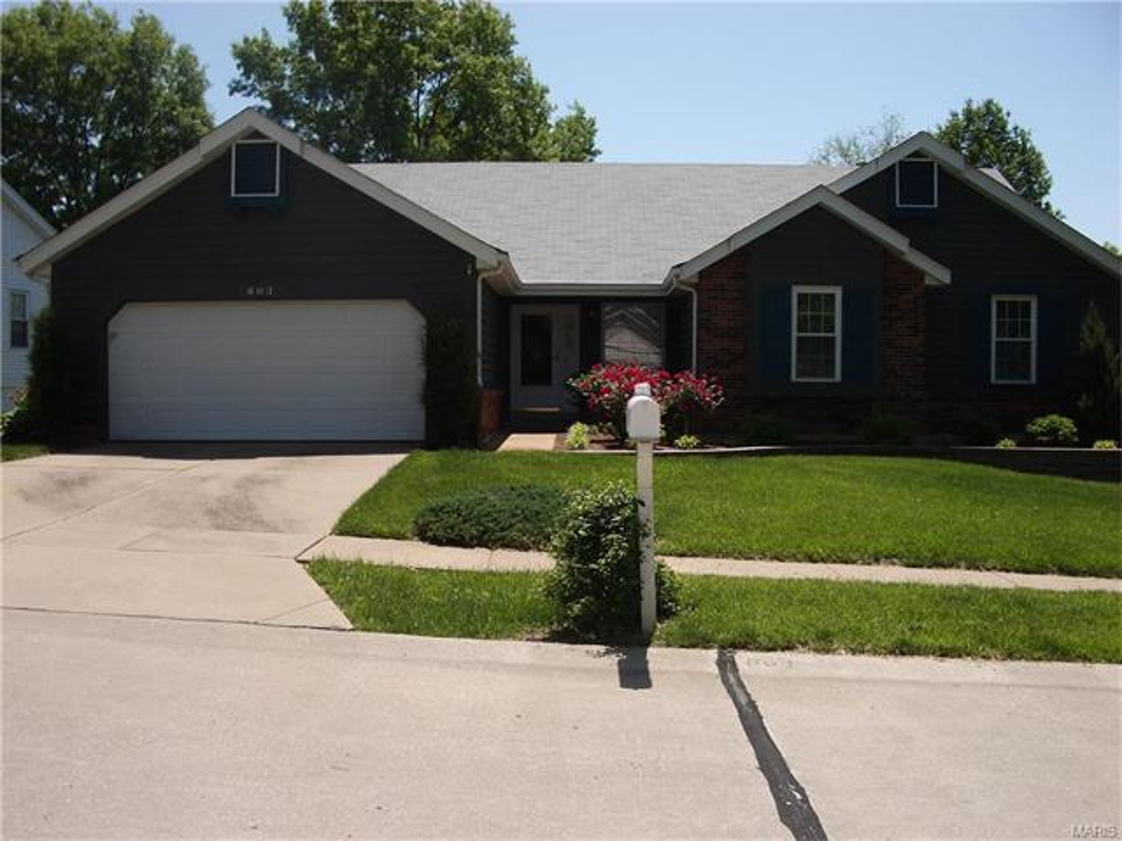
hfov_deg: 52.6
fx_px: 1134
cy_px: 420
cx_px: 561
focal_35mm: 35
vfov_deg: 40.7
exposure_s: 1/500
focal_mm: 5.8
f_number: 4.3
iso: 80
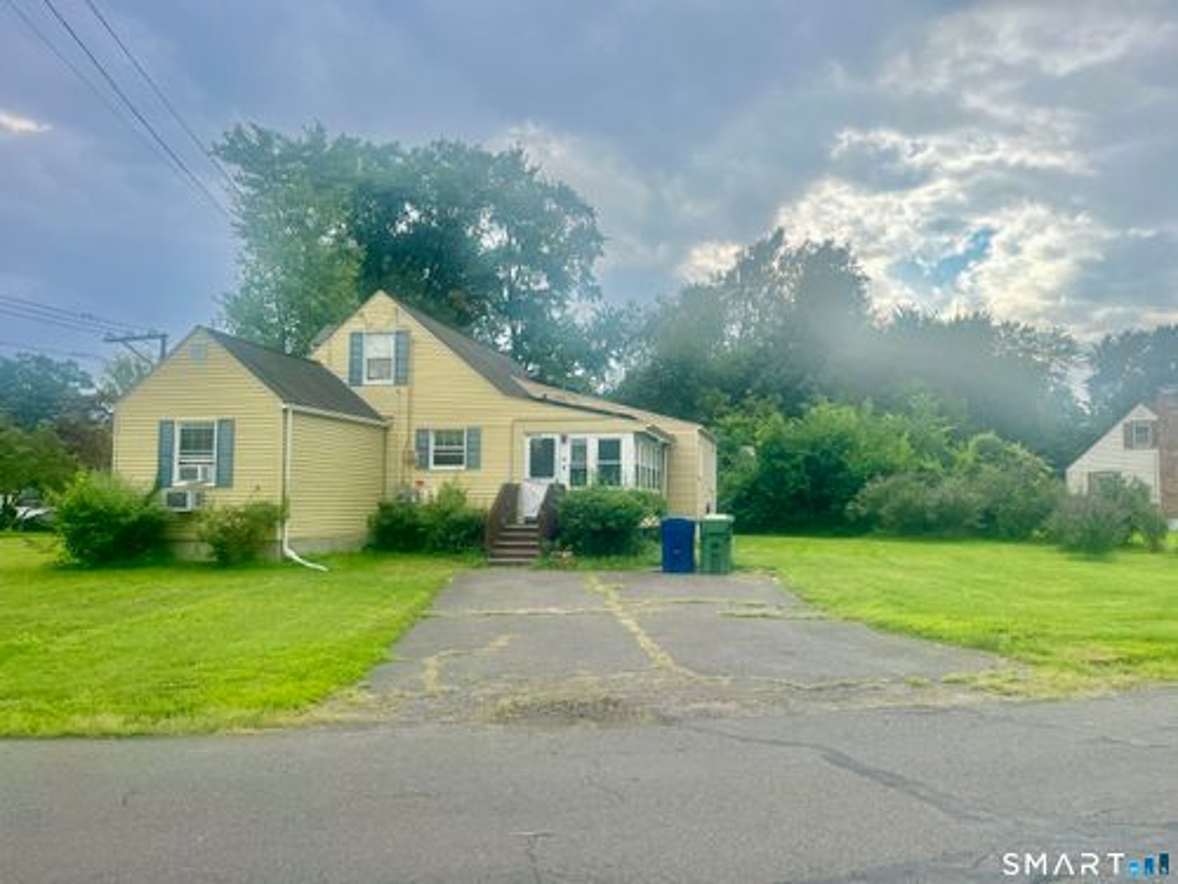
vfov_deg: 53.1
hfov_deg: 67.3
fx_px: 885
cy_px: 442
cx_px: 589
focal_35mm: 26
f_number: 1.6
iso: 50
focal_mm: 5.1
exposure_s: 1/1163
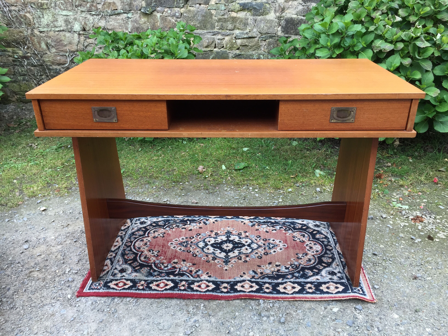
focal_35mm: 29
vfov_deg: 48.2
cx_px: 224
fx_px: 375
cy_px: 168
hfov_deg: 61.7
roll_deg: -0.8
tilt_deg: -25.6
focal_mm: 4.15
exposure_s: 1/100
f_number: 2.2
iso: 50
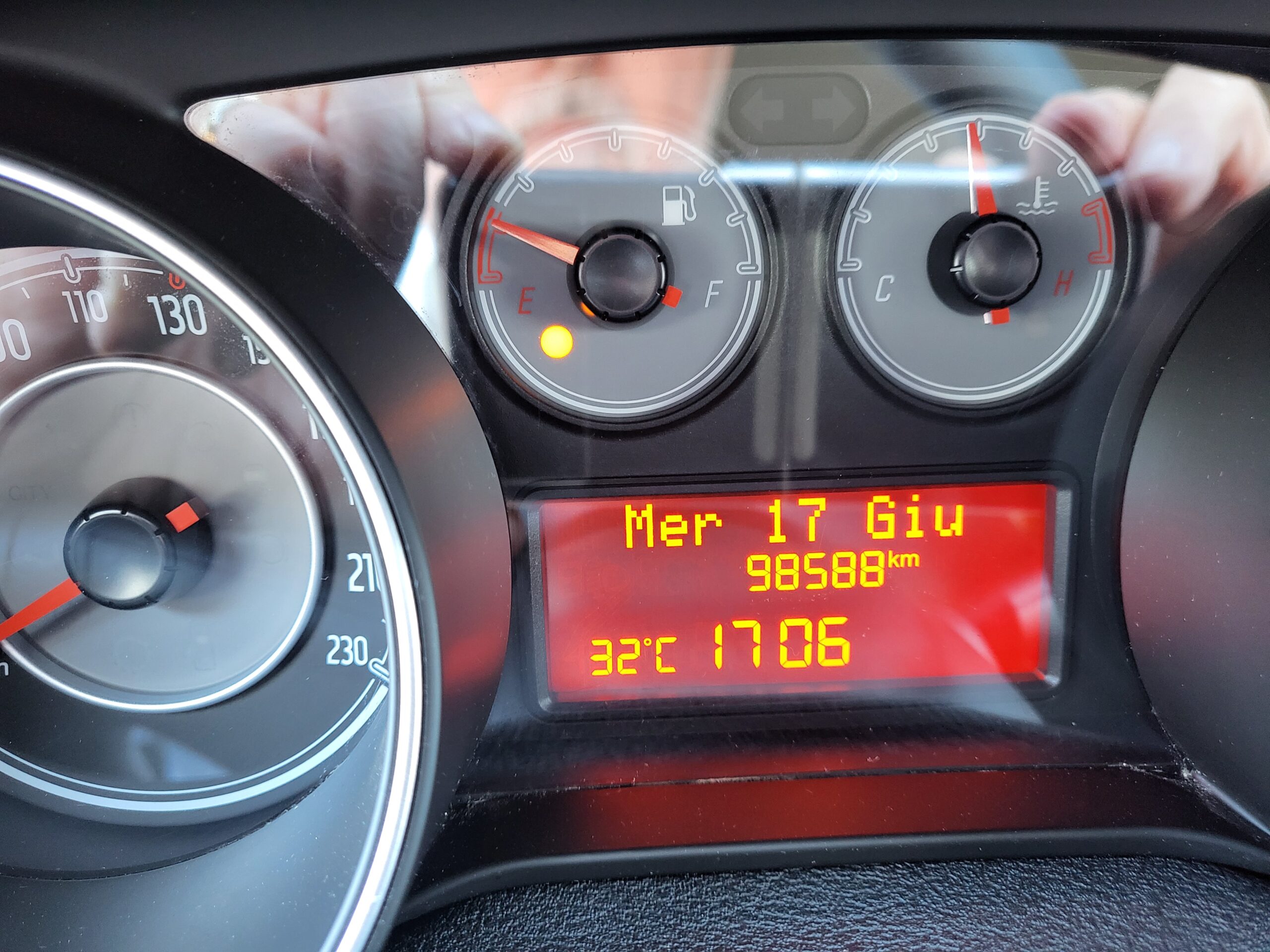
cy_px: 476
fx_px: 954
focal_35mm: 26
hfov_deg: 67.3
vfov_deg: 53.1
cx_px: 635
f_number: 1.8
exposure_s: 1/50
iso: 500
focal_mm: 4.25
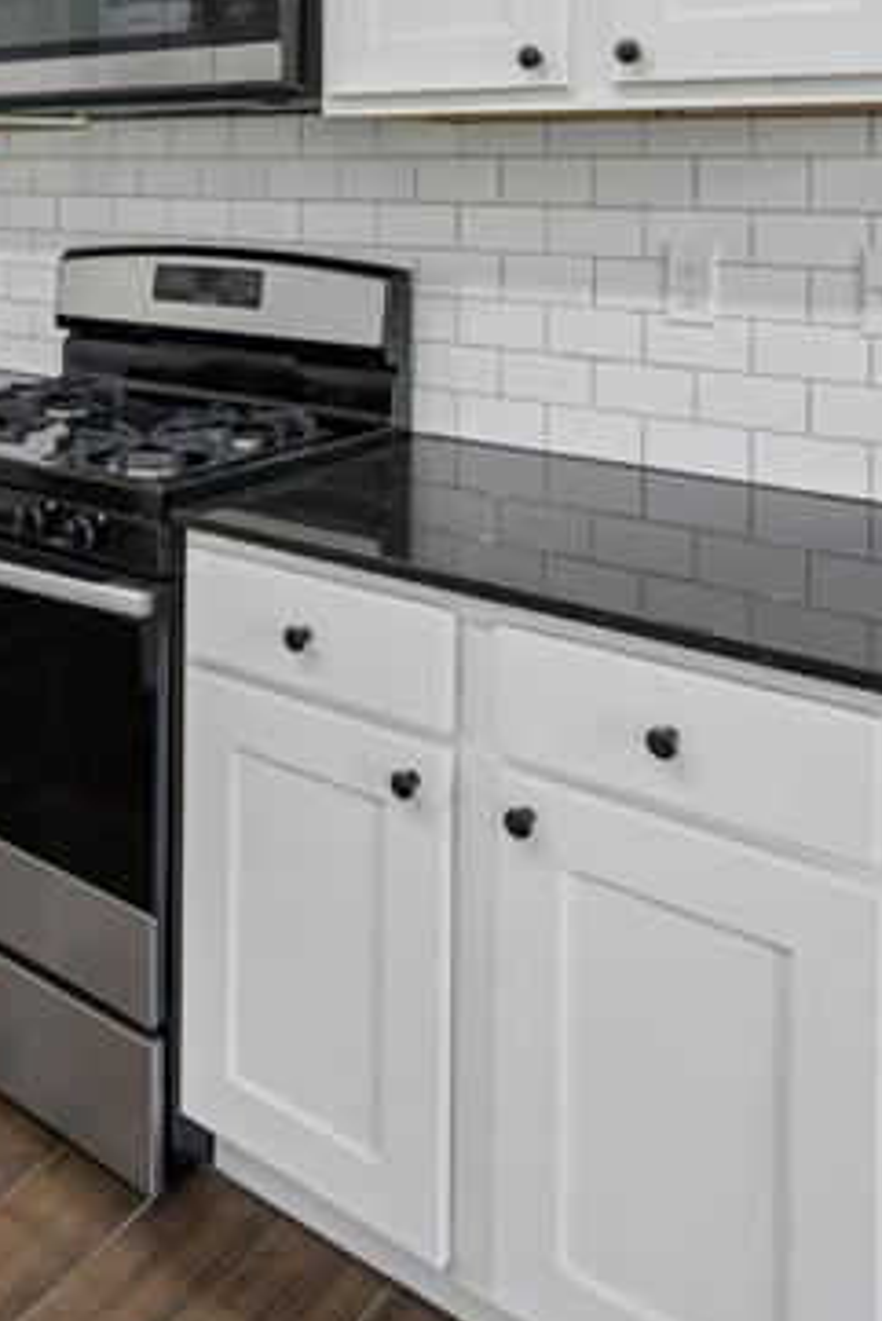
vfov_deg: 50.4
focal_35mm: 34
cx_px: 187
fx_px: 1248
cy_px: 168
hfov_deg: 37.6
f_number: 8
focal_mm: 16
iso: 200
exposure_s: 1/10
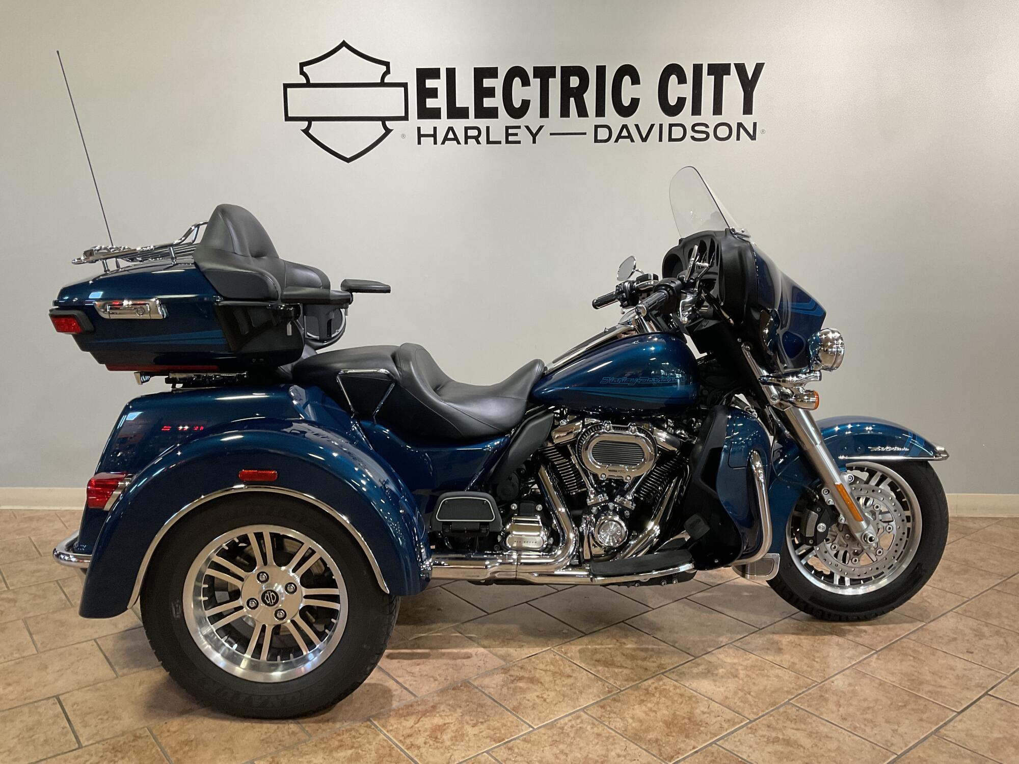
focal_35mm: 29
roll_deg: -0.1
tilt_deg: -9.7
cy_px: 382
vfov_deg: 48.2
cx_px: 510
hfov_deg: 61.7
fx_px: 854
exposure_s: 1/60
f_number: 1.8
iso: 80
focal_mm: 3
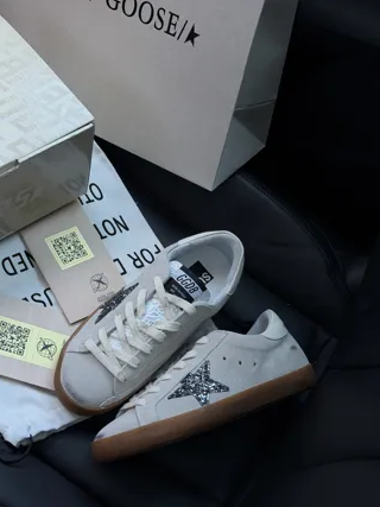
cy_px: 283
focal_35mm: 54
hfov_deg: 27.0
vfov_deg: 35.5
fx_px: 791
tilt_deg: -54.8
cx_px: 169
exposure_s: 1/102
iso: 100
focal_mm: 6.76
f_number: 1.78
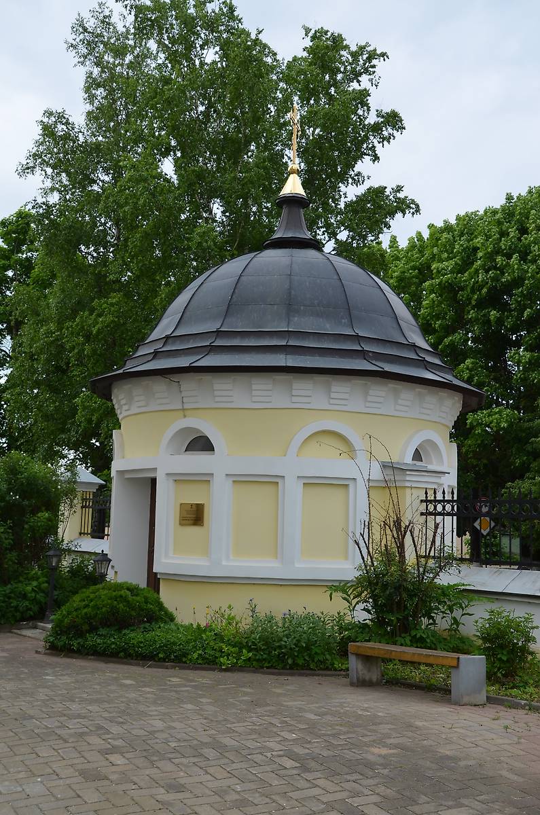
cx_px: 270
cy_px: 408
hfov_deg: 34.1
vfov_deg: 49.6
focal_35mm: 39
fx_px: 881
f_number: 8
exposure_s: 1/250
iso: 200
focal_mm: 26
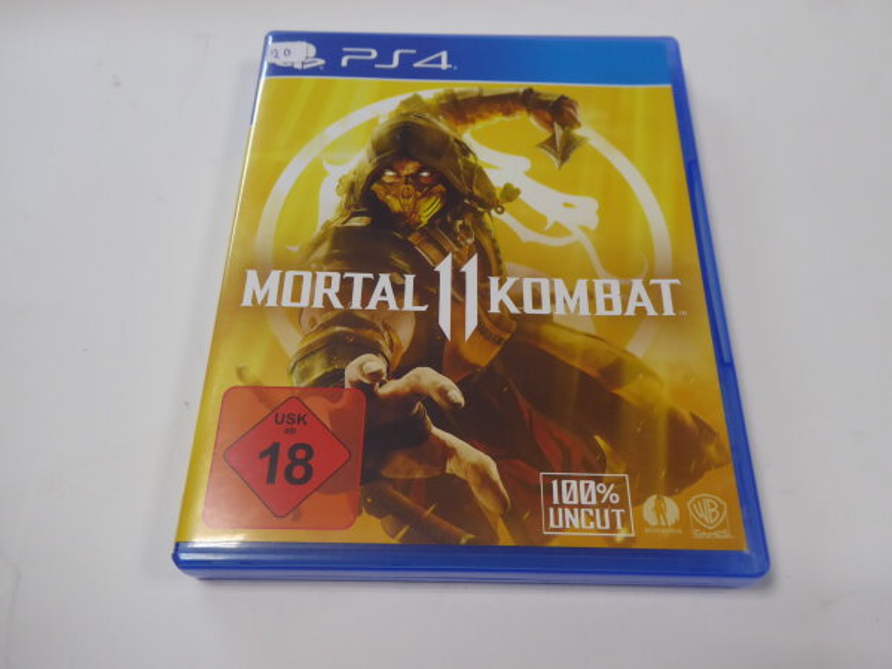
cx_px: 446
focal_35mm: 29
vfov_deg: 48.2
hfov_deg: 61.7
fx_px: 747
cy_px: 334
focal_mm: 5
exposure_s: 1/60
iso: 320
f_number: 3.5
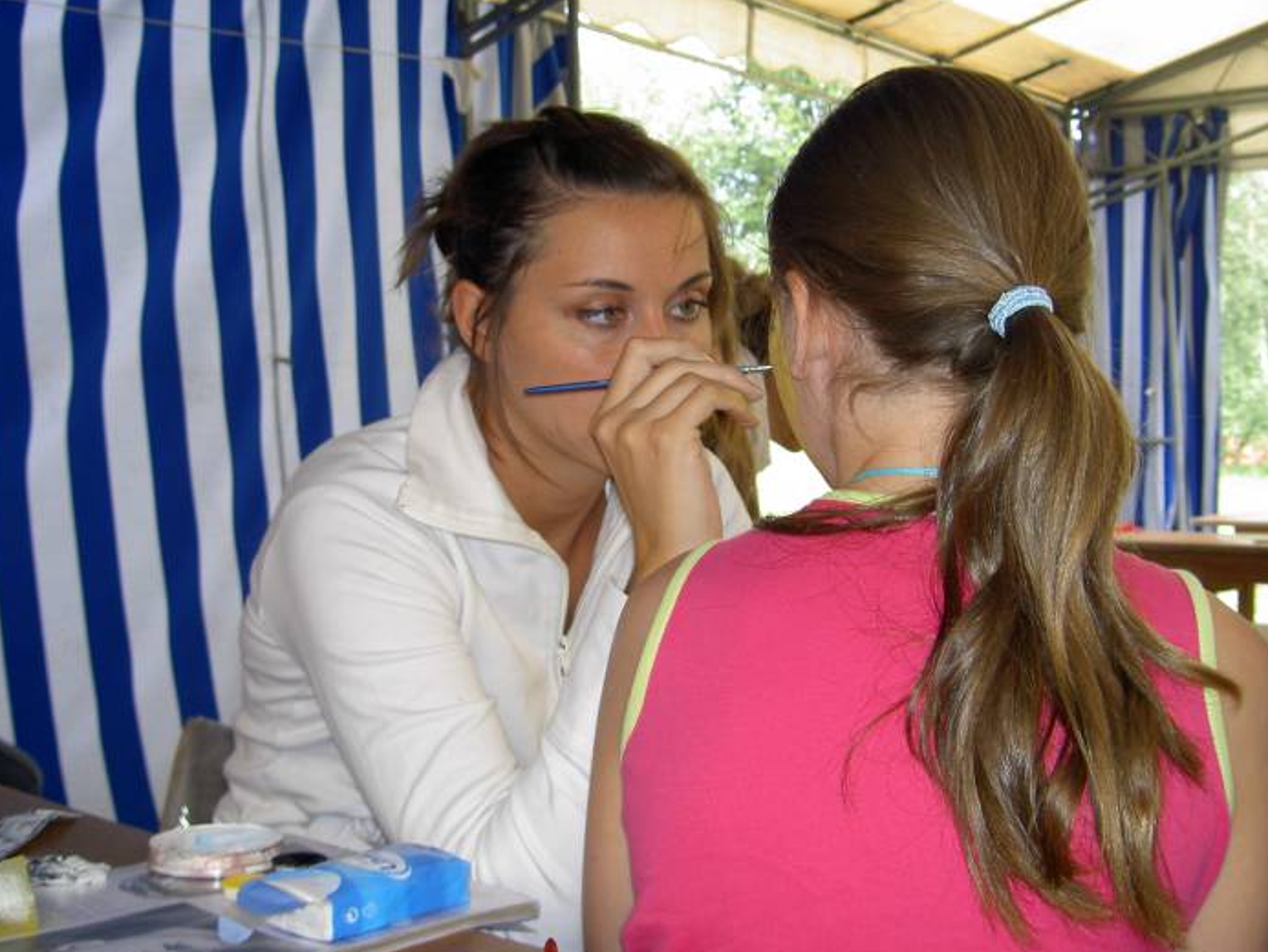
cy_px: 445
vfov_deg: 32.2
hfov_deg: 42.1
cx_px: 631
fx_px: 1649
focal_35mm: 45
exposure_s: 1/60
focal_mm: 8
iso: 100
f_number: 2.8
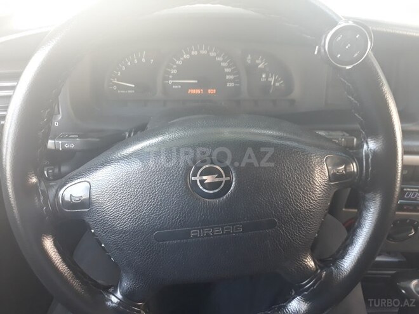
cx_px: 210
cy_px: 157
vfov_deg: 51.4
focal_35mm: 27
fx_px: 327
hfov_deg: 65.3
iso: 125
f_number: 1.9
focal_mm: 3.6
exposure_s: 1/33
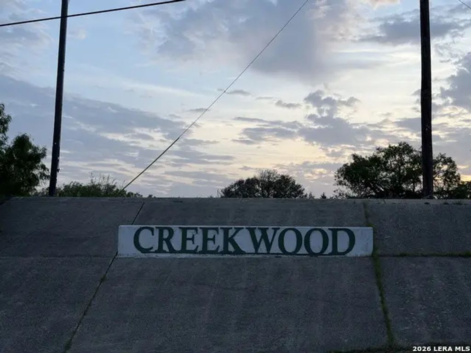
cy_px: 176
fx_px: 653
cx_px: 236
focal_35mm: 48
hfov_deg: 39.7
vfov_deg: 30.3
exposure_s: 1/828
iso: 64
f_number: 1.78
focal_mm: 6.76
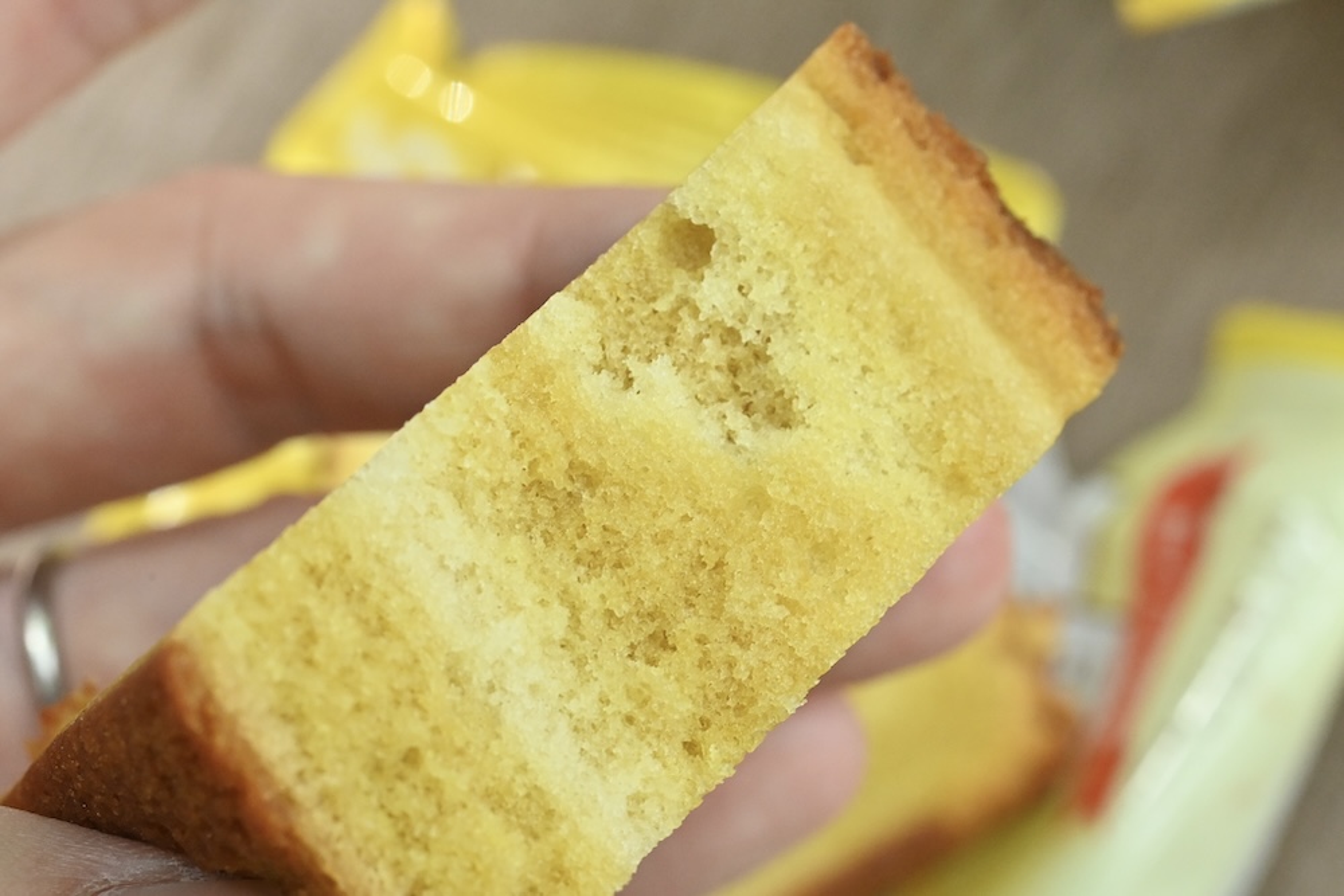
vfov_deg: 22.6
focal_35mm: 60
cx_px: 672
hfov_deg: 33.4
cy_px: 448
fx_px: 2240
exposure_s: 1/125
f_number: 13
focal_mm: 60
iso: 3200
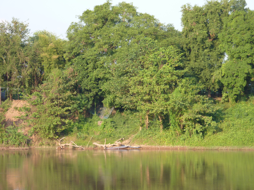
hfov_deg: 14.4
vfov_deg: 10.8
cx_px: 127
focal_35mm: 137
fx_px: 1005
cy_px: 95
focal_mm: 22.5
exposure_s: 1/125
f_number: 4.5
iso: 80
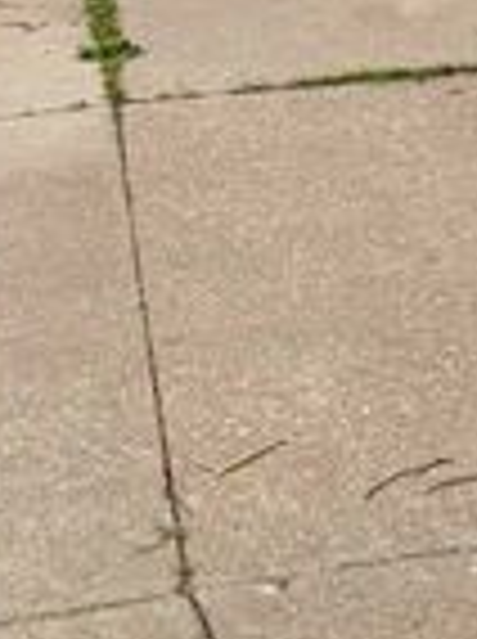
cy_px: -272
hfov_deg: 12.9
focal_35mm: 113
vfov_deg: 16.2
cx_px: 486
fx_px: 2082
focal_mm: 6.76
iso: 80
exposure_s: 1/2525
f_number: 1.78
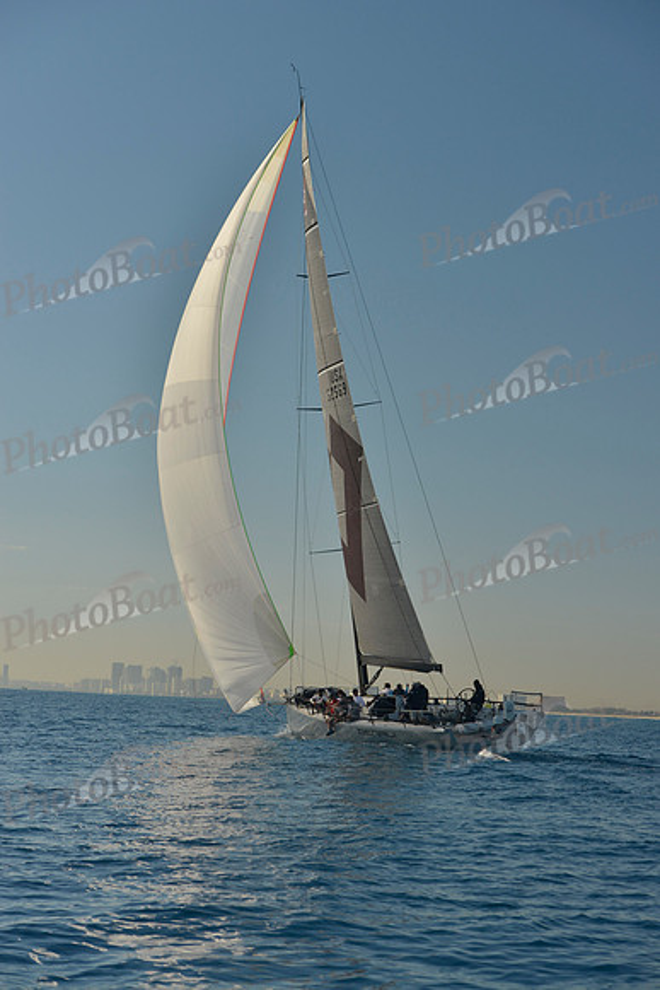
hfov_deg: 19.5
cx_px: 330
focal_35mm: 70
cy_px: 495
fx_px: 1924
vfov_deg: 28.8
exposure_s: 1/800
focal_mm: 70
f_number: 6.3
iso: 200
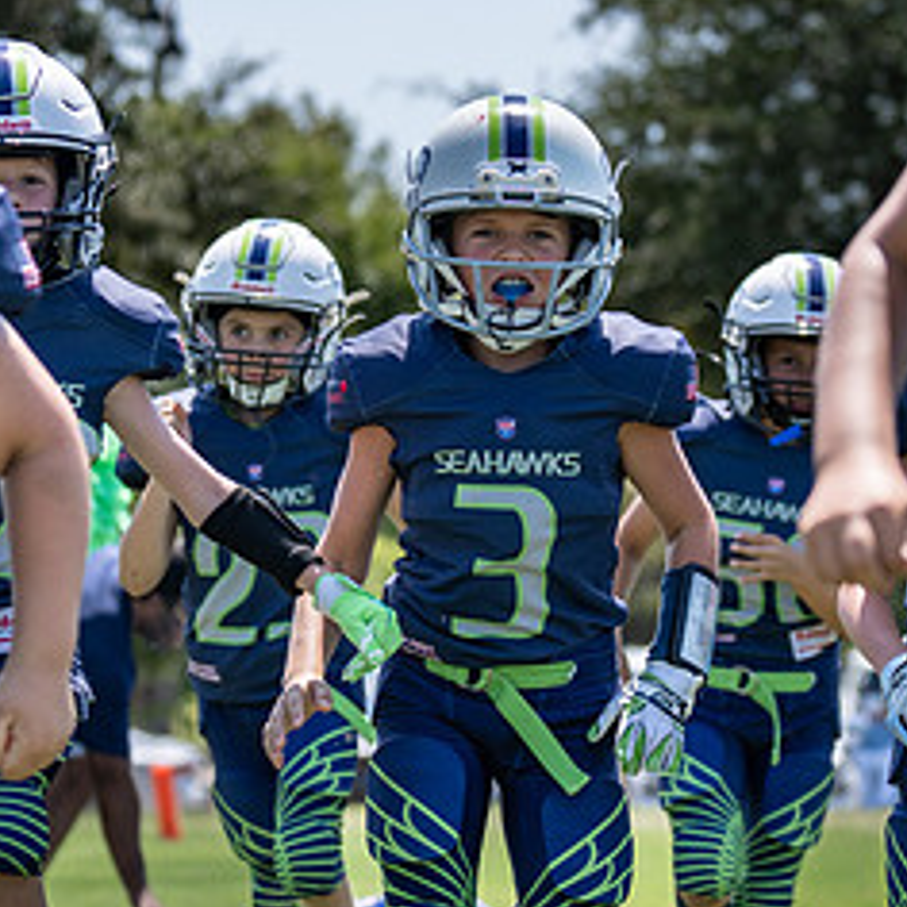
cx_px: 607
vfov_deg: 9.3
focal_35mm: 187
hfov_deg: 9.3
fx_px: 5543
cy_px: 626
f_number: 2.8
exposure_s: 1/1250
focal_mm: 70
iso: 100
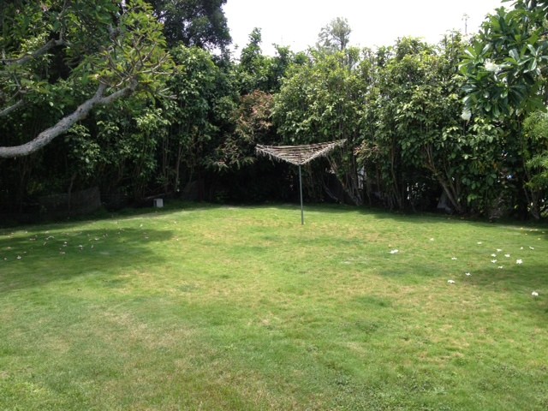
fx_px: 554
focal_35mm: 35
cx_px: 274
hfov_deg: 52.6
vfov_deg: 40.7
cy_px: 206
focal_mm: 4.28
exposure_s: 1/449
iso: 50
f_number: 2.4
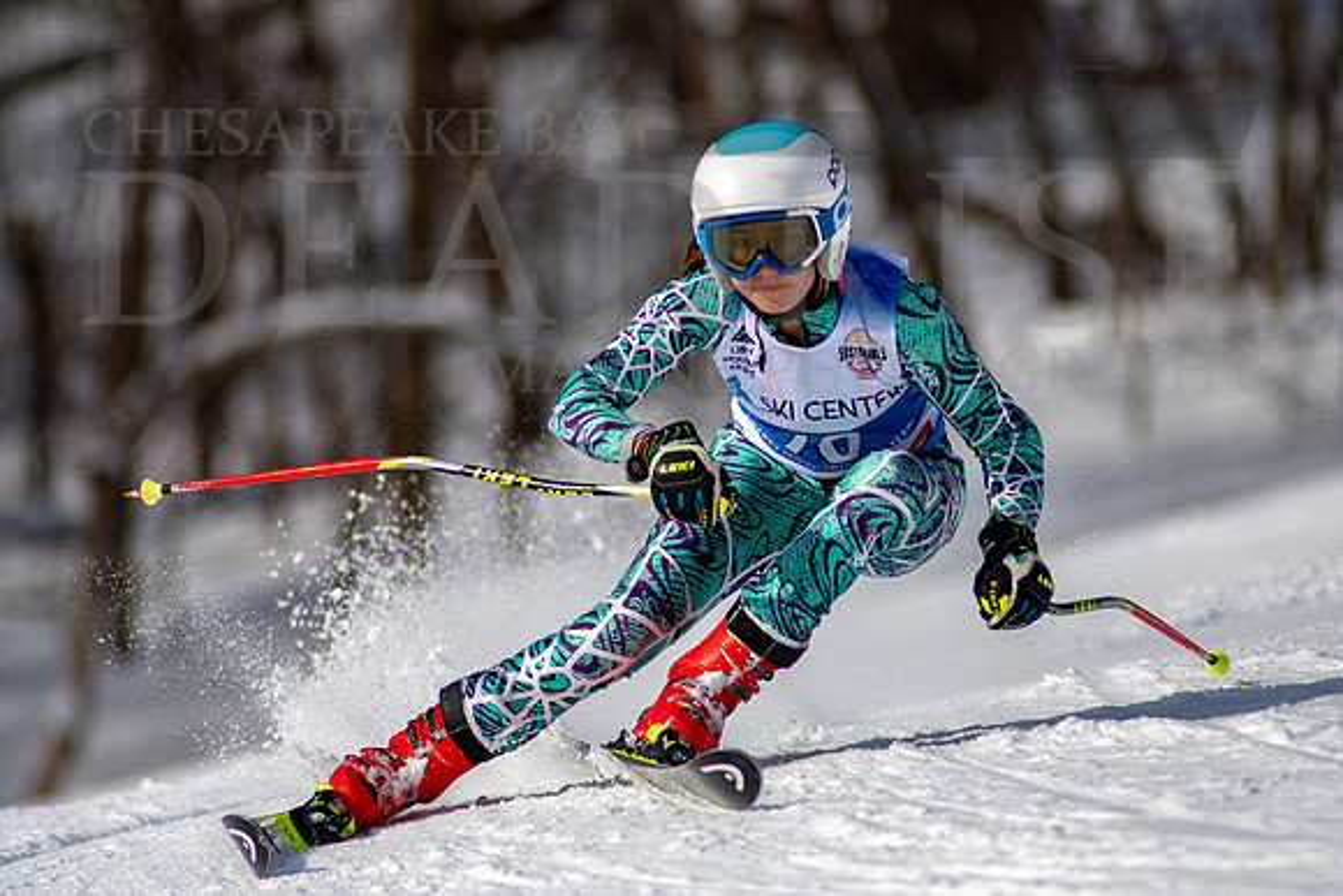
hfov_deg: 4.1
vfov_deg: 2.7
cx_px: 759
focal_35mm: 508
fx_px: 18967
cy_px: 390
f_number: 2.8
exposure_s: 1/6400
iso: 100
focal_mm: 300
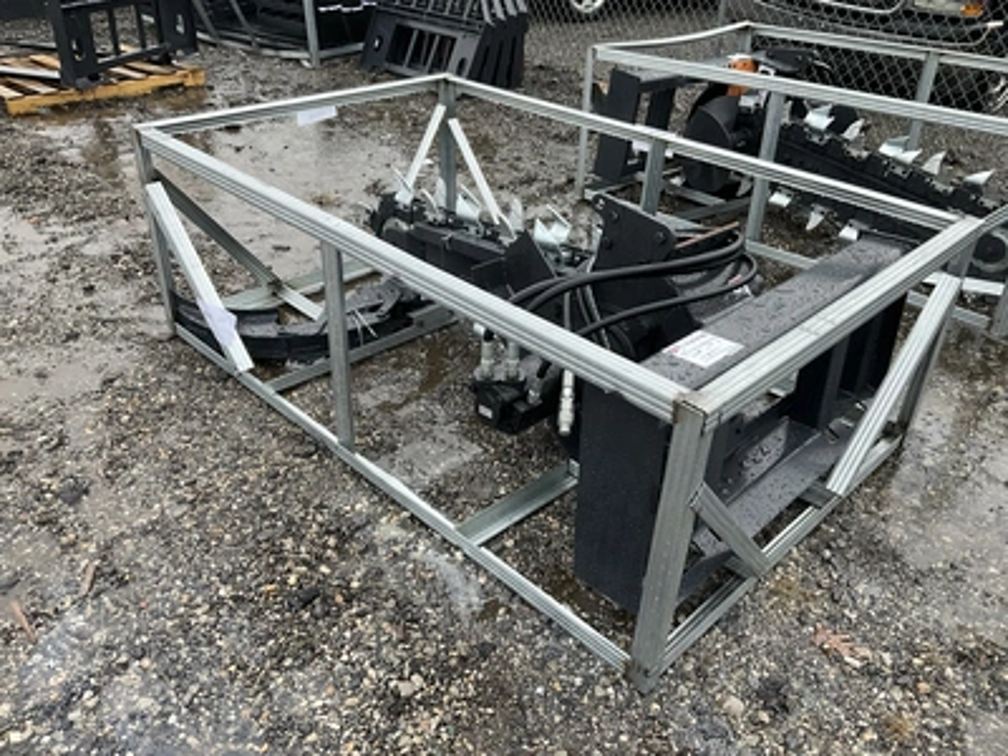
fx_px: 844
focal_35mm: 29
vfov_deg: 48.2
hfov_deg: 61.7
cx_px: 504
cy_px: 378
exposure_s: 1/69
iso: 64
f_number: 1.8
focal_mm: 3
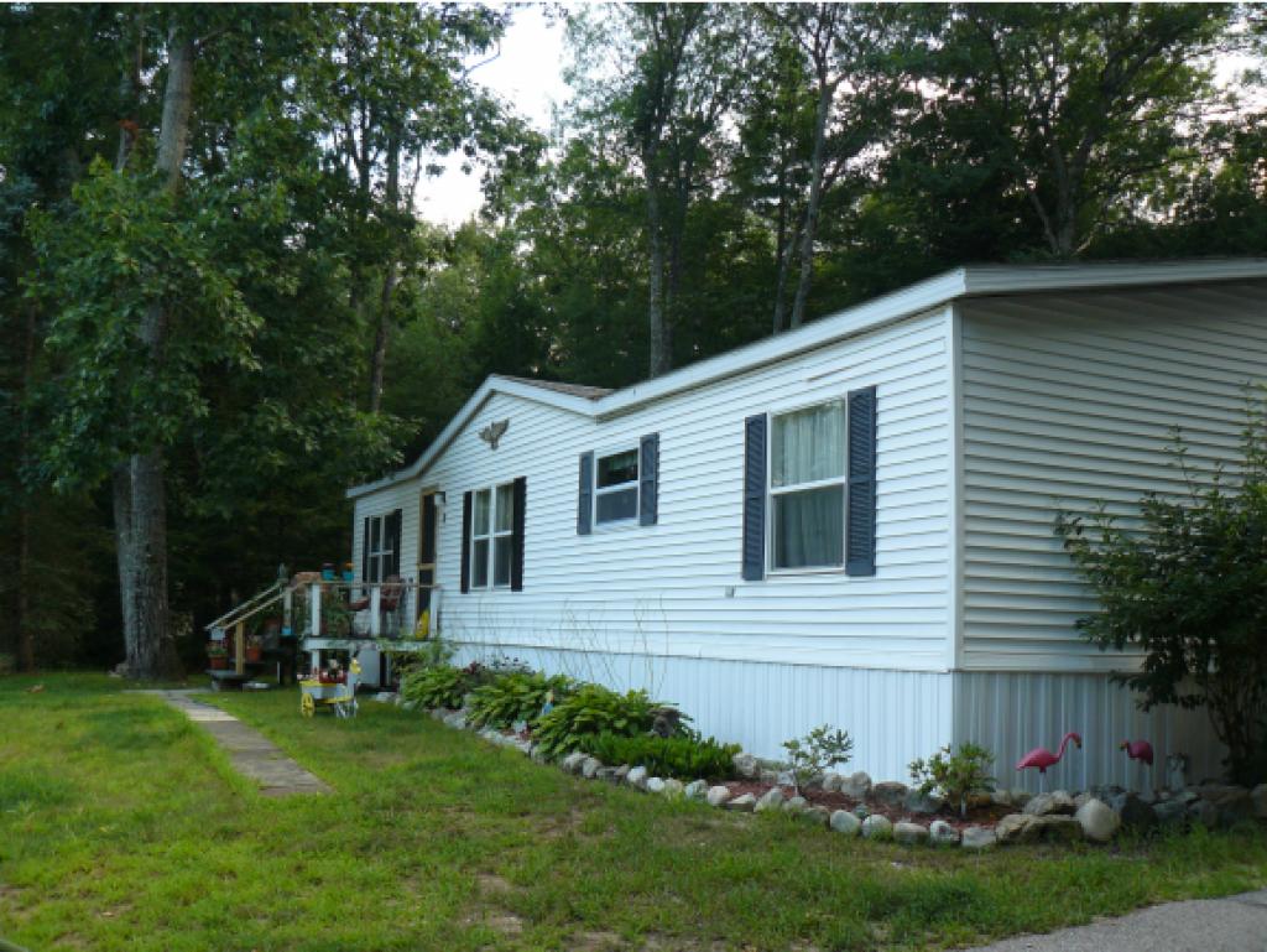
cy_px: 476
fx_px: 1318
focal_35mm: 36
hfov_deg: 51.3
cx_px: 634
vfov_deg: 39.7
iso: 100
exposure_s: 1/100
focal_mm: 6
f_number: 3.2
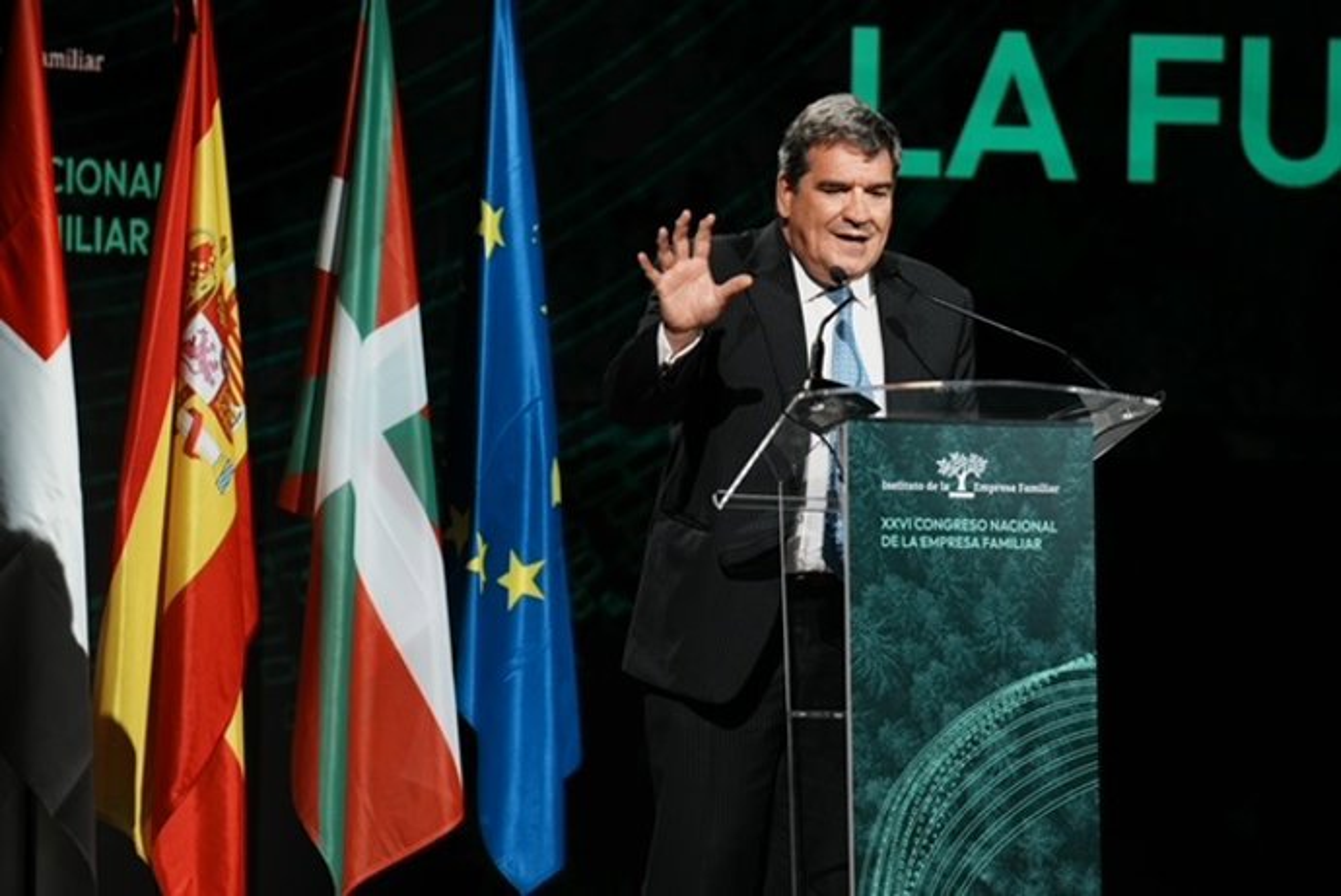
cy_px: 448
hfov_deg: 6.9
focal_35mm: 300
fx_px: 11182
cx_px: 670
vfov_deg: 4.6
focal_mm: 200
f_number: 3.5
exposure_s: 1/350
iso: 400
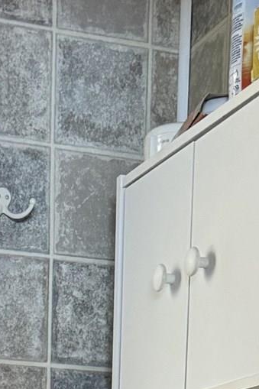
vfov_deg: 14.2
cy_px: 844
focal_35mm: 113
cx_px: 16
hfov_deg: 12.0
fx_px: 1220
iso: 640
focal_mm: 6.76
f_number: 1.78
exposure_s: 1/60
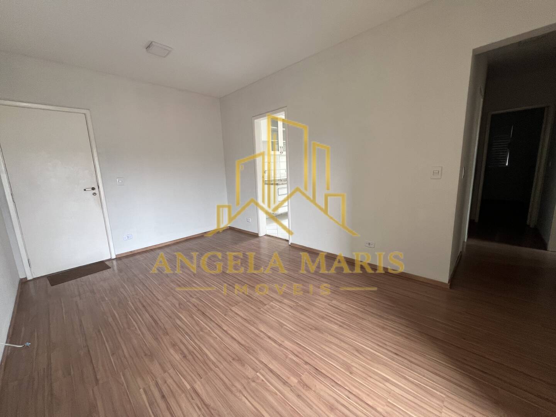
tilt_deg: -9.1
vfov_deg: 89.9
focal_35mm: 13
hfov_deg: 106.2
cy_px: 208
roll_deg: +2.0
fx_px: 209
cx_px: 278
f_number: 1.8
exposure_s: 1/99
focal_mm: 1.57
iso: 160
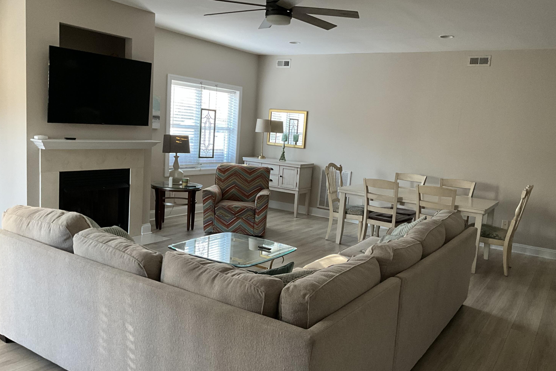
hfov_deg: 60.3
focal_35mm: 31
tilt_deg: -8.7
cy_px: 196
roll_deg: -4.4
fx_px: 479
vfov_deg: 42.3
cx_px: 284
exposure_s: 1/60
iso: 200
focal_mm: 3
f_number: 1.8
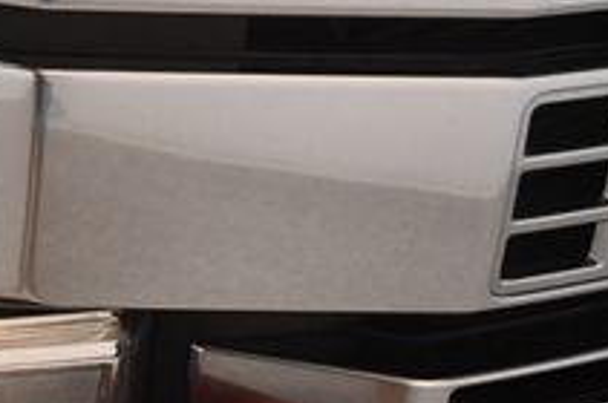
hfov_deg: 20.0
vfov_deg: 14.6
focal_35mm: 91
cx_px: -251
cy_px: -60
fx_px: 1535
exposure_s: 1/125
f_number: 3.5
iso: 2000
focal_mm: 20
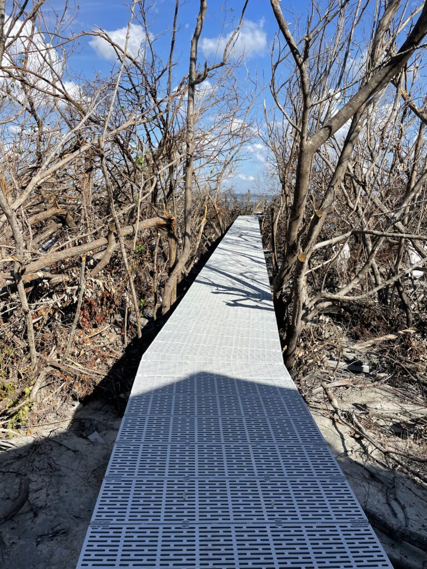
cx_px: 214
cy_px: 284
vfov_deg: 67.3
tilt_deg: -11.5
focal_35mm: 26
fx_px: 428
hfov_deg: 53.1
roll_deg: -3.1
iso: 32
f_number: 1.6
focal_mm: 4.2
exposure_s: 1/3300
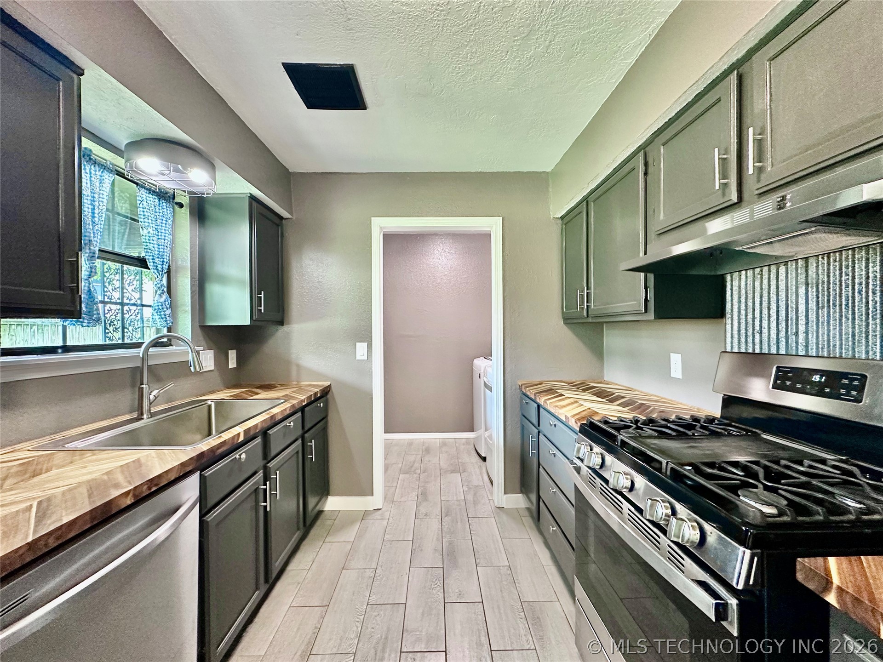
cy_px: 331
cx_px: 442
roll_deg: +0.5
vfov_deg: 85.7
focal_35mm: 14
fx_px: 357
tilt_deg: +0.4
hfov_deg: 102.1
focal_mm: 2.22
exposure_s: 1/60
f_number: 2.2
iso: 500
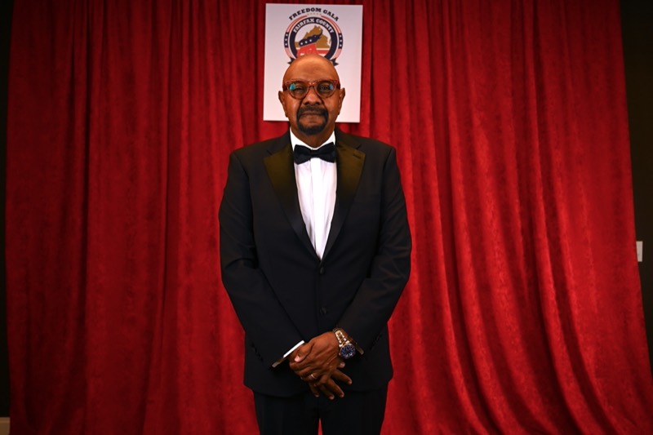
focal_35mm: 33
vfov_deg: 40.0
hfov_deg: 57.2
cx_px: 326
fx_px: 598
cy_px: 218
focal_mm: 33
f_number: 4
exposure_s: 1/200
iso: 640
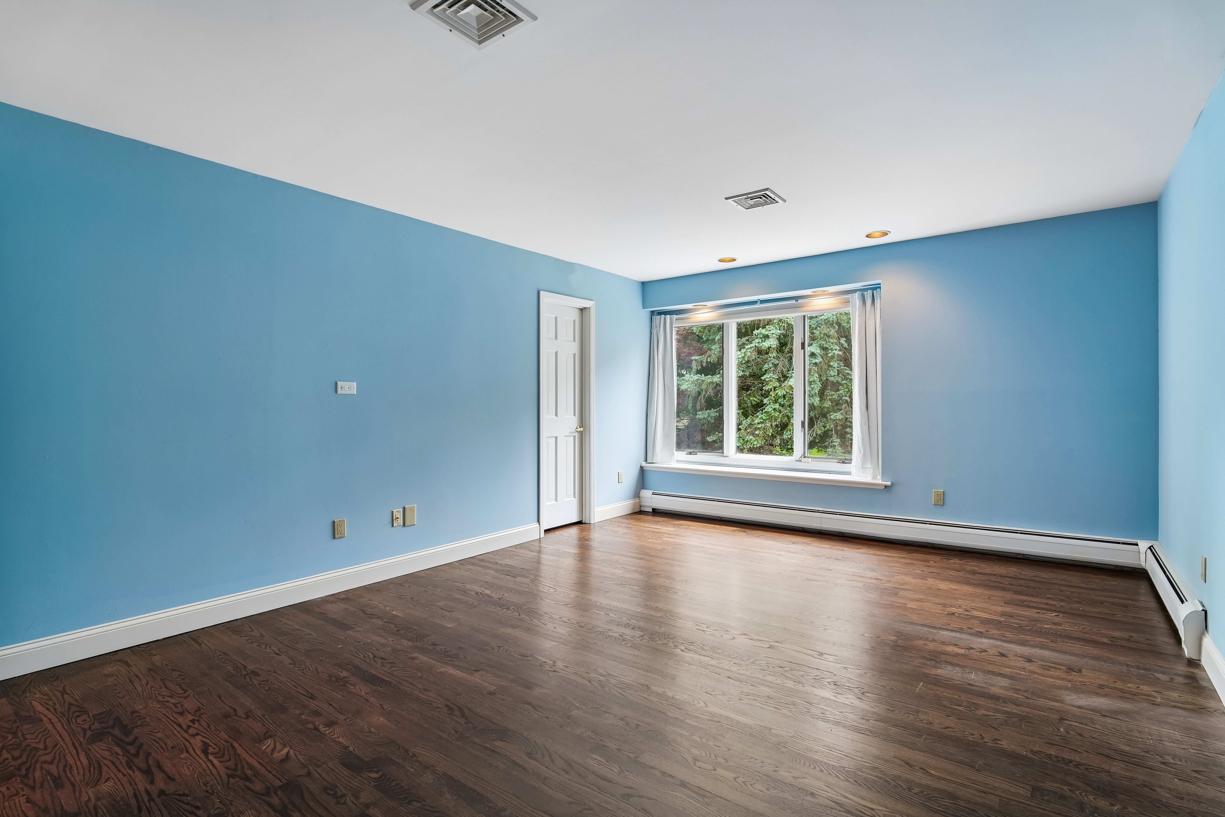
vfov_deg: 73.7
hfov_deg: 96.7
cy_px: 408
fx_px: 544
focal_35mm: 16
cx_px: 612
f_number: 8
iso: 400
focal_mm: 16
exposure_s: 1/15
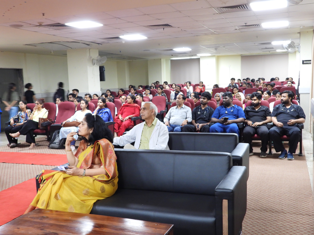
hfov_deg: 49.0
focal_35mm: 38
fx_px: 345
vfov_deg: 37.7
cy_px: 118
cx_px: 157
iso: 400
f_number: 3.2
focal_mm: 6.8
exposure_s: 1/10
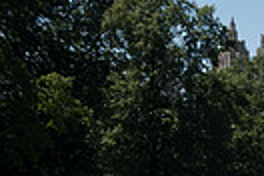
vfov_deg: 10.6
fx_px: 873
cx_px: 562
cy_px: 353
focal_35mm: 119
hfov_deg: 13.9
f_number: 4.5
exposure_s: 1/1000
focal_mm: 27
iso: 125
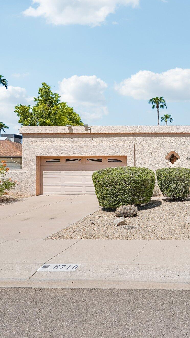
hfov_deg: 39.4
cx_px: 188
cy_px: 165
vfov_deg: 71.9
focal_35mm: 26
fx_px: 233
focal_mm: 16
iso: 400
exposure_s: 1/3200
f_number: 6.3
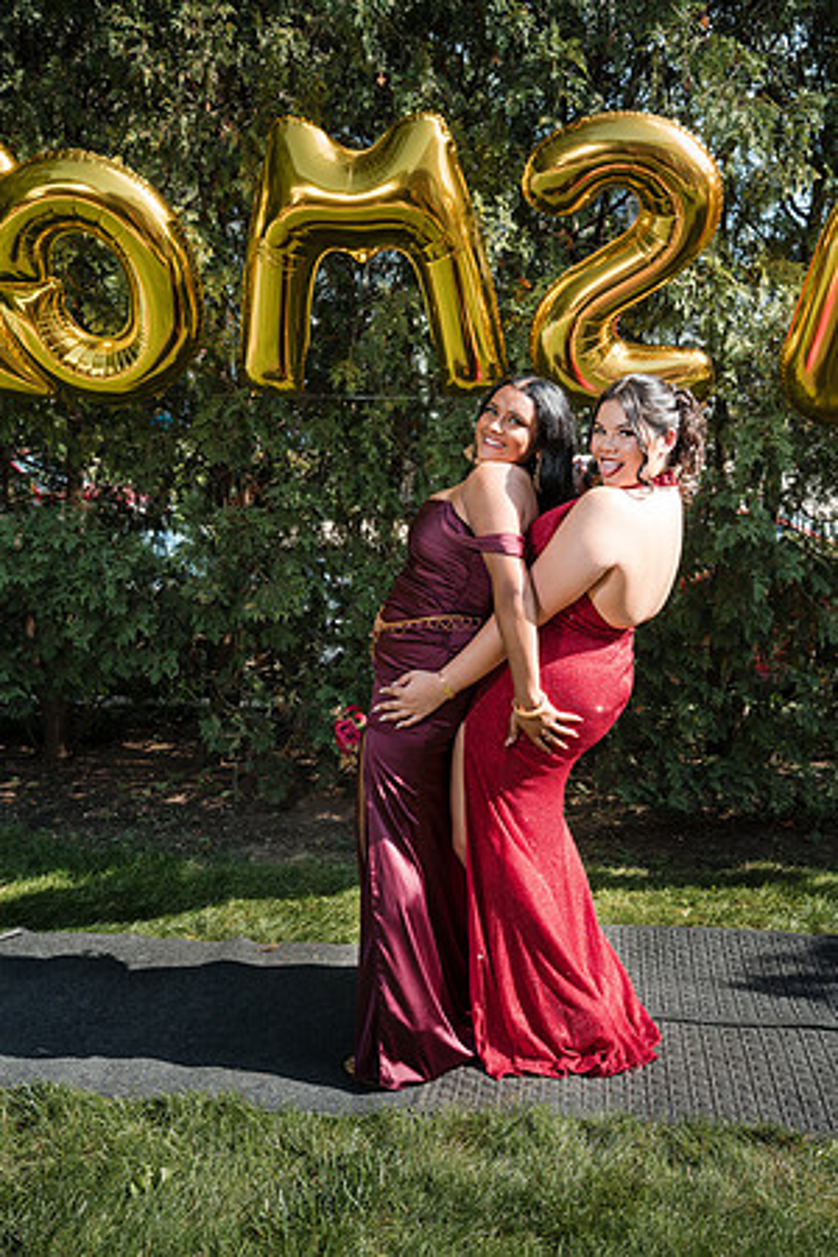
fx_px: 1222
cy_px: 628
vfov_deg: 54.4
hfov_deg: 37.9
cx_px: 419
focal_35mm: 35
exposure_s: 1/250
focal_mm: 35
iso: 200
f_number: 5
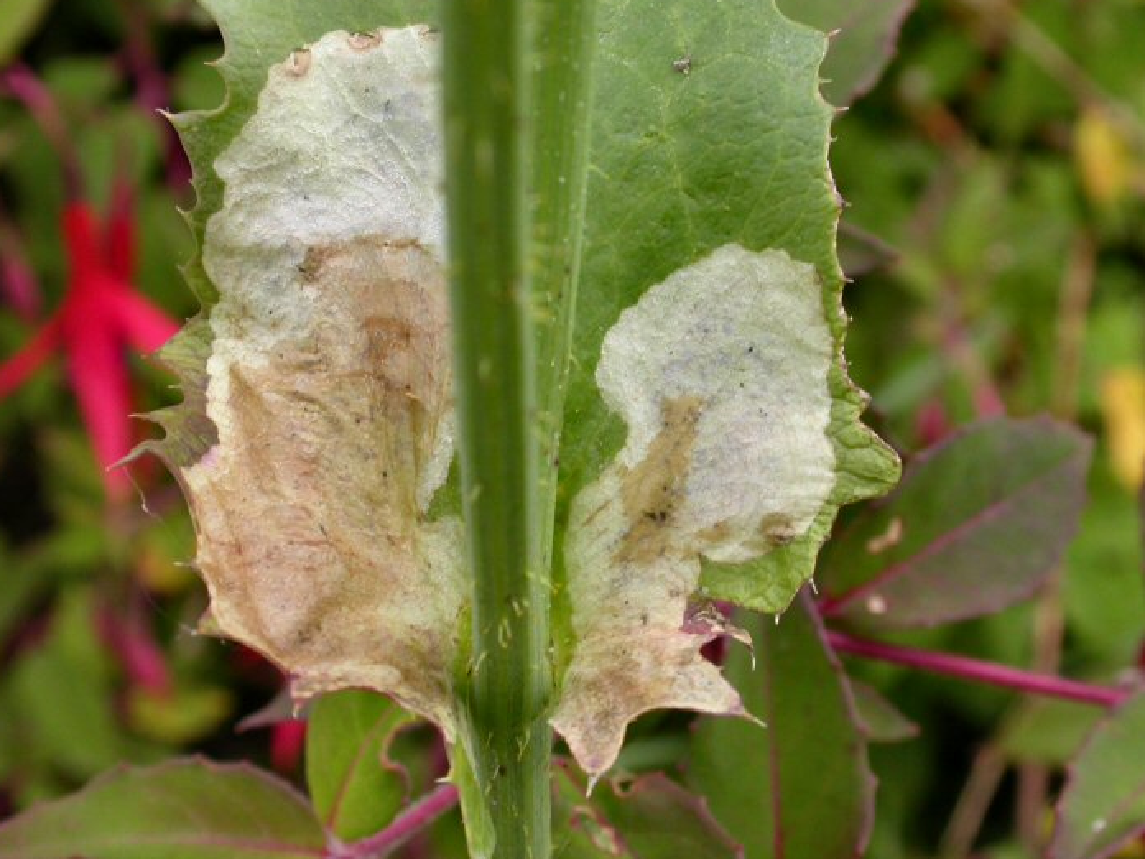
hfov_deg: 23.3
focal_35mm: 84
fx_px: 2778
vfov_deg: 17.6
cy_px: 438
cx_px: 597
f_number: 6.3
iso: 100
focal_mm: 16.2
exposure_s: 1/95.7
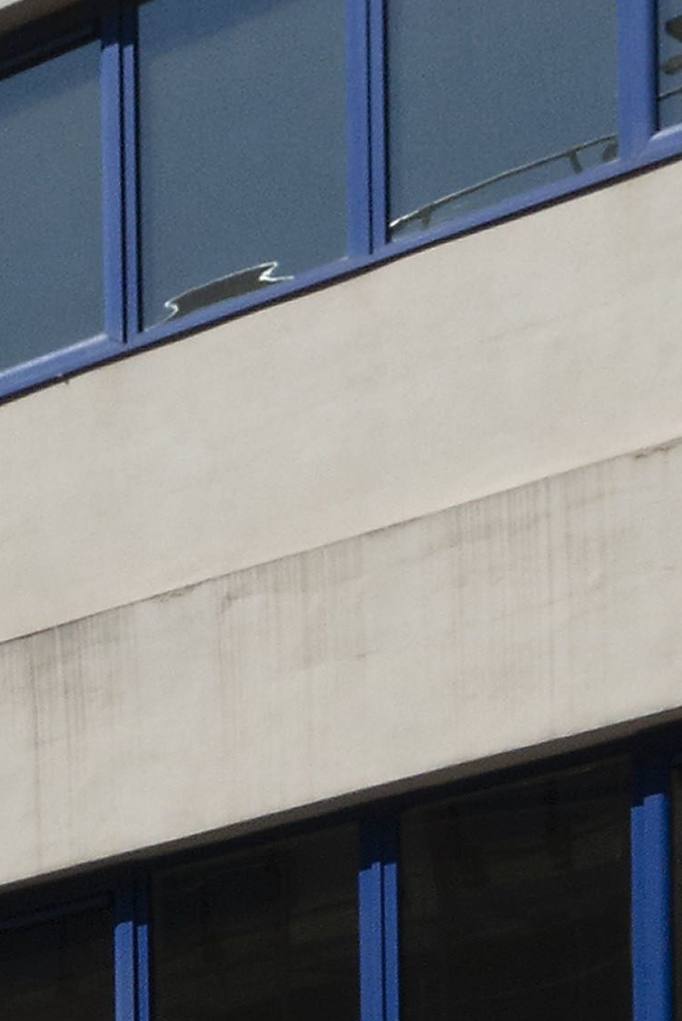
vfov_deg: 17.8
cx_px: -611
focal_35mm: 104
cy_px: -472
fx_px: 2951
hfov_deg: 12.0
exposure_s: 1/1500
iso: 560
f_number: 11
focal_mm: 16
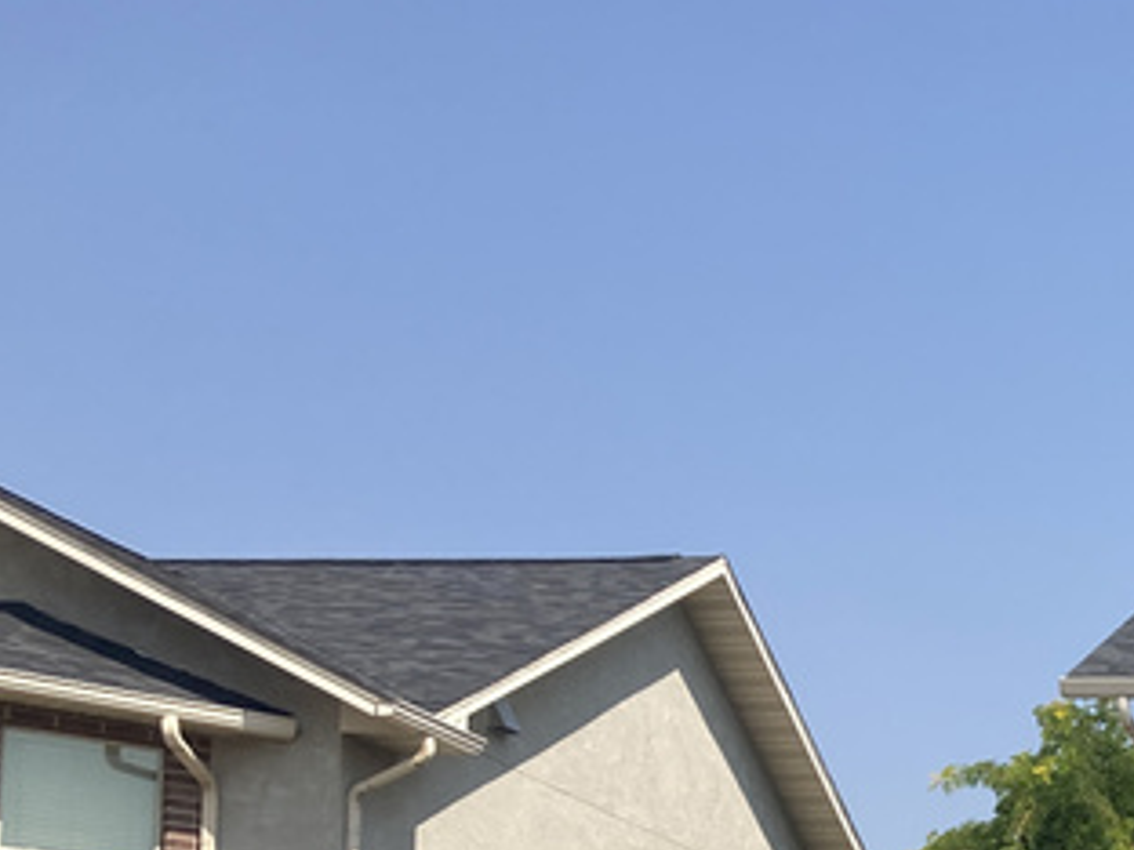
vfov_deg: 15.1
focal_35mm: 92
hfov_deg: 18.7
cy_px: 1191
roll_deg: +0.2
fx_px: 3014
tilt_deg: +4.7
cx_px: 1712
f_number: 1.8
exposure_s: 1/1799
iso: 20
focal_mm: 3.99
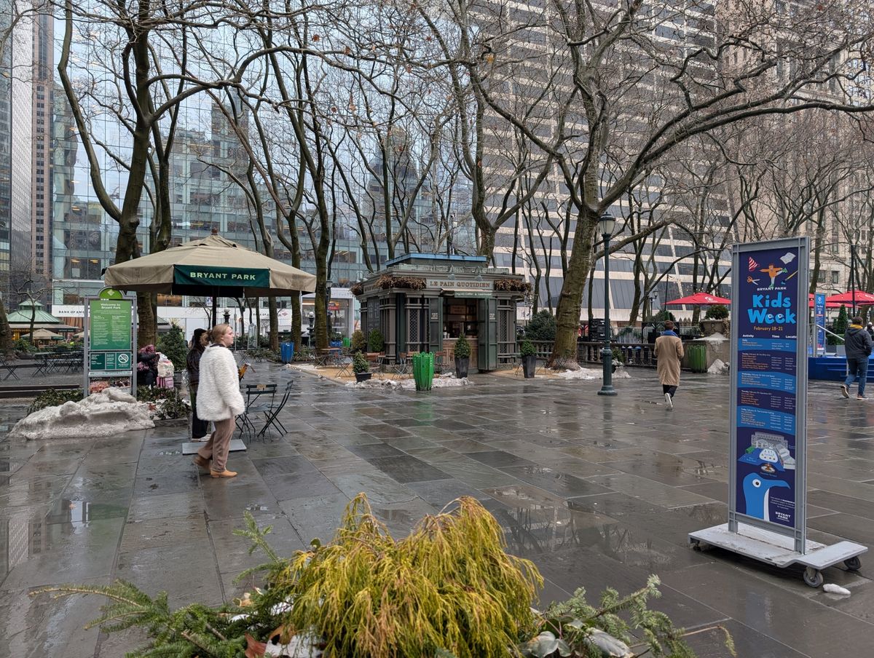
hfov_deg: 71.5
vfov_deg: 57.0
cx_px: 437
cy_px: 329
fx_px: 607
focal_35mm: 24
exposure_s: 1/106
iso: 18
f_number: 1.68
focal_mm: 6.9
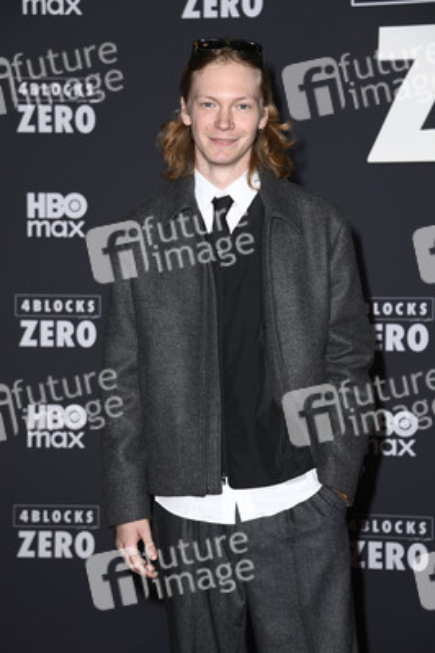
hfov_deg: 14.8
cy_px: 326
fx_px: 1670
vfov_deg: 22.2
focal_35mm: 92
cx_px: 218
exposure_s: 1/250
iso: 500
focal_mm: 92
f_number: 5.6
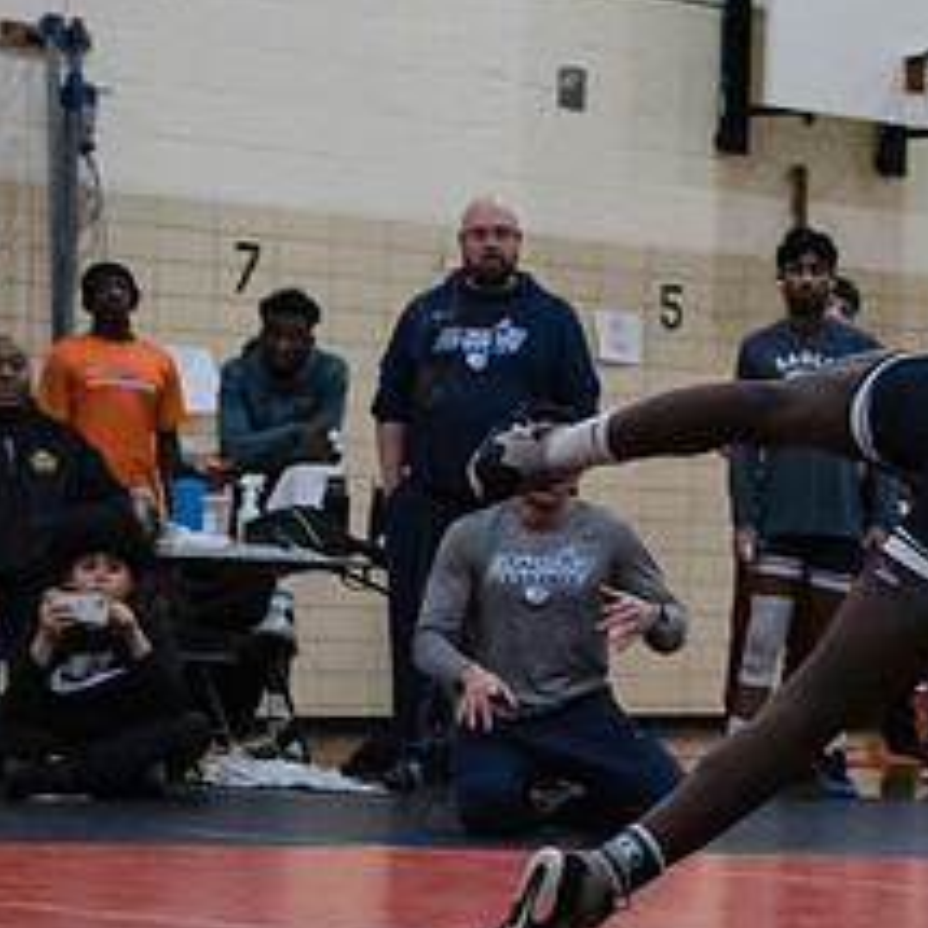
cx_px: 1111
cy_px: 537
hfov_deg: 12.2
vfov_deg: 12.5
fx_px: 4246
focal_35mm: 140
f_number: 3.2
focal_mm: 48
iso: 8000
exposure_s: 1/400
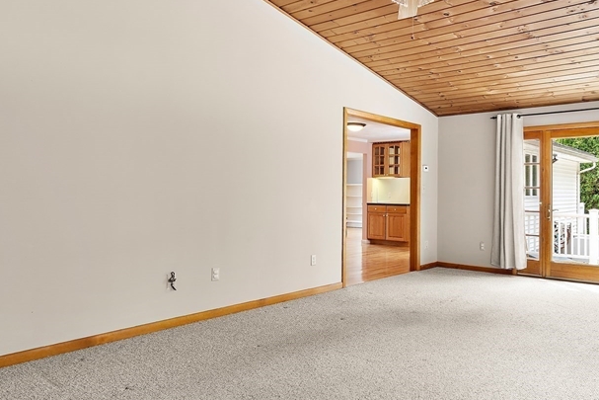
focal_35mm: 27
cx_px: 407
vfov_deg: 47.9
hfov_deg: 65.3
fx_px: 449
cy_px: 193
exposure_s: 1/3
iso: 160
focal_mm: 16
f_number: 8
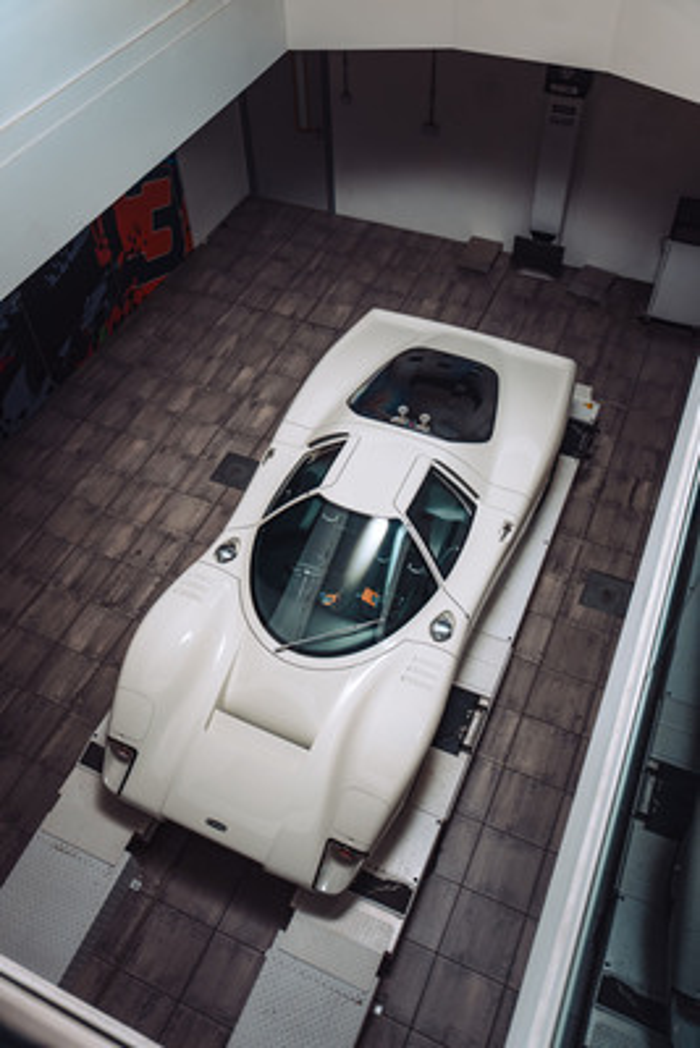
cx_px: 350
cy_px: 524
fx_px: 816
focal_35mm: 28
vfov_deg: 65.5
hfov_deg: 46.4
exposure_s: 1/60
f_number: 2.8
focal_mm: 28
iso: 400
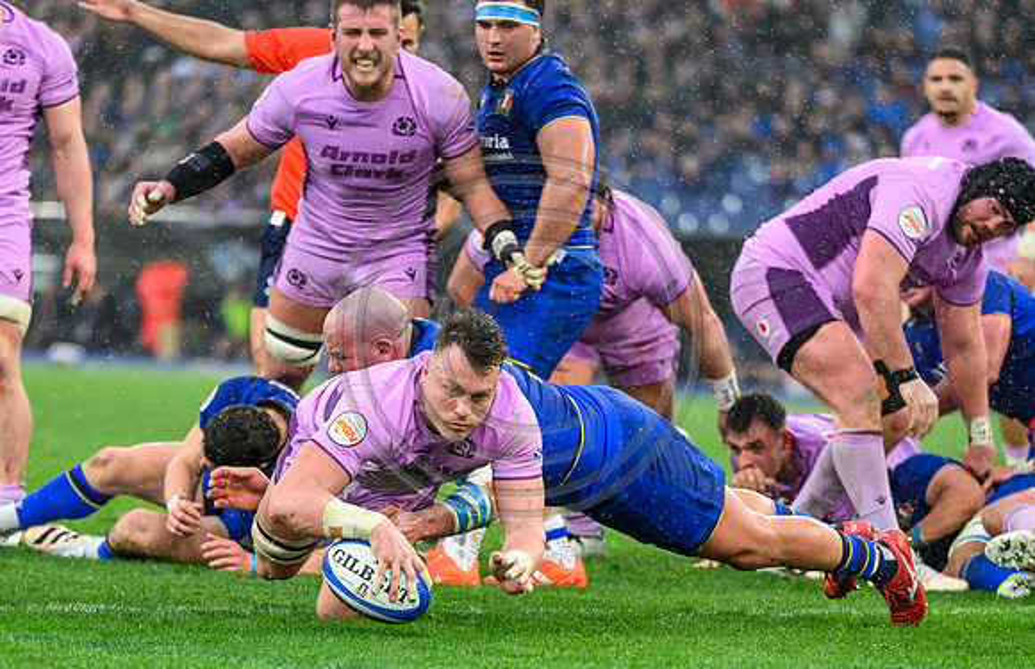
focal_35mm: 347
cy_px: 592
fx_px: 9886
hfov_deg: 6.0
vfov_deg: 3.9
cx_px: 587
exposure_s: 1/1250
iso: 2000
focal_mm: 200
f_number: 3.2
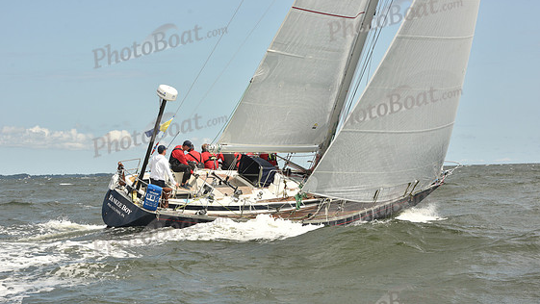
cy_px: 169
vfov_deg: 13.2
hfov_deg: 23.2
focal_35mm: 92
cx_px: 278
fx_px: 1318
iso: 250
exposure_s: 1/800
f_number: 9
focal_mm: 85
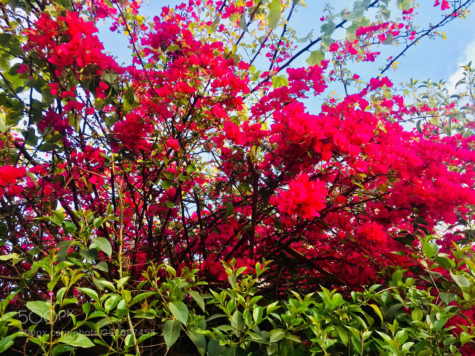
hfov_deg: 61.7
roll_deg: +8.6
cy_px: 178
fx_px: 398
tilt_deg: +41.5
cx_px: 238
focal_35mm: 29
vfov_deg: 48.2
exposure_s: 1/100
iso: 50
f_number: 2.2
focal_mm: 4.15
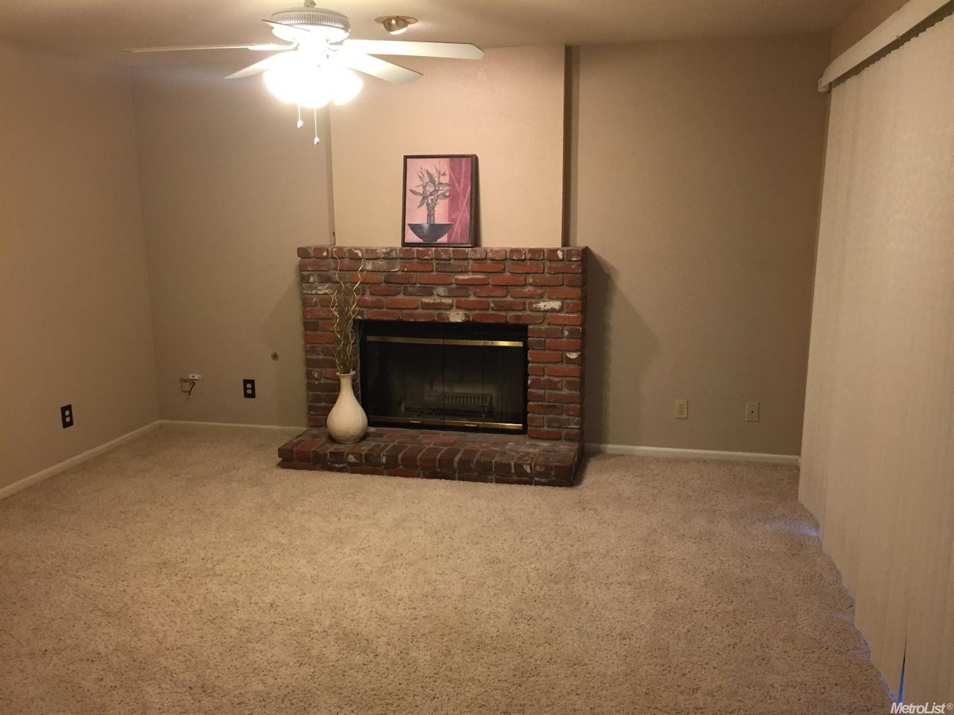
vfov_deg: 48.2
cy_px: 358
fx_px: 799
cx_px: 477
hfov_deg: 61.7
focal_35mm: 29
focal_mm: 4.15
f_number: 2.2
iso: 125
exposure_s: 1/30
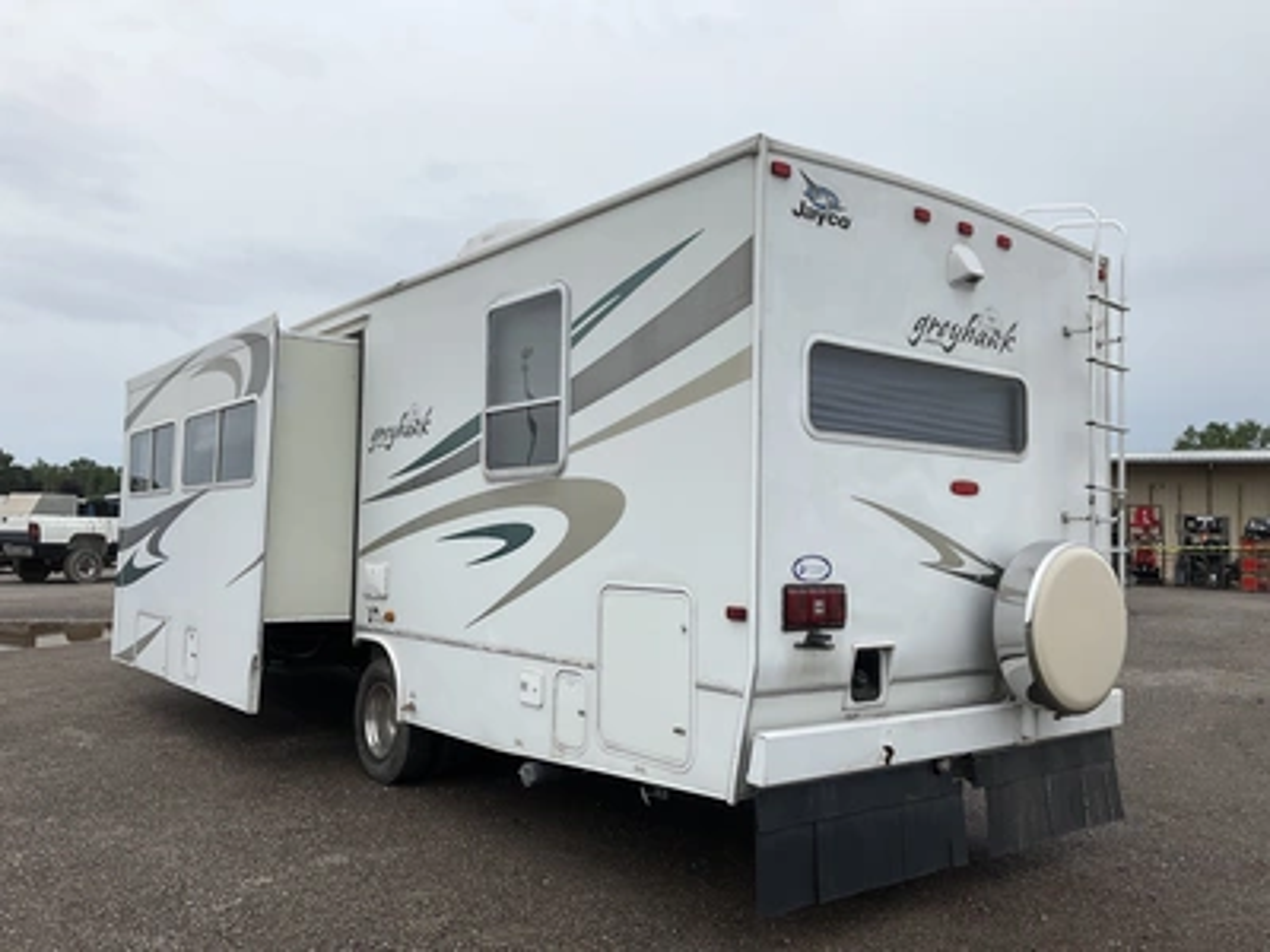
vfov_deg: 48.2
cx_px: 635
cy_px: 476
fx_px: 1064
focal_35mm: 29
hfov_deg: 61.7
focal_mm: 3
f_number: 1.8
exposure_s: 1/2058
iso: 25
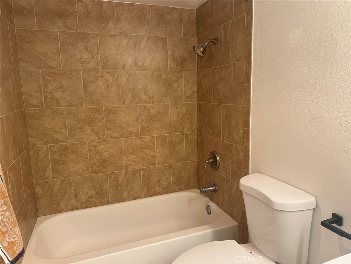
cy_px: 132
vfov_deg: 56.8
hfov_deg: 71.6
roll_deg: +2.2
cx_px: 176
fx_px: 243
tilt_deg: -8.9
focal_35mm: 24
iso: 125
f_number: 1.78
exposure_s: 1/120
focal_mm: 6.76
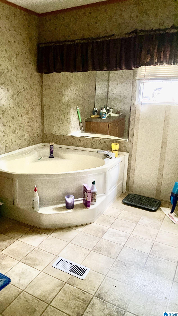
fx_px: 243
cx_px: 58
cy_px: 157
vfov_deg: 66.1
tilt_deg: -16.2
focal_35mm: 29
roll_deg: -0.2
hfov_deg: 39.7
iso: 1000
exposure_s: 1/30
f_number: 1.8
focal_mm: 4.25
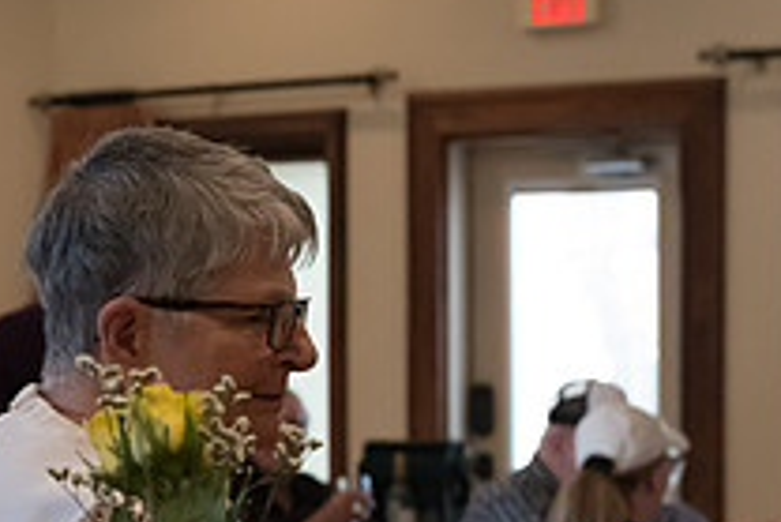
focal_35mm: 167
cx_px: -98
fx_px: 3625
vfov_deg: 8.2
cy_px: 430
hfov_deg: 12.1
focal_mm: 60
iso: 5600
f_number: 4.5
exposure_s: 1/200
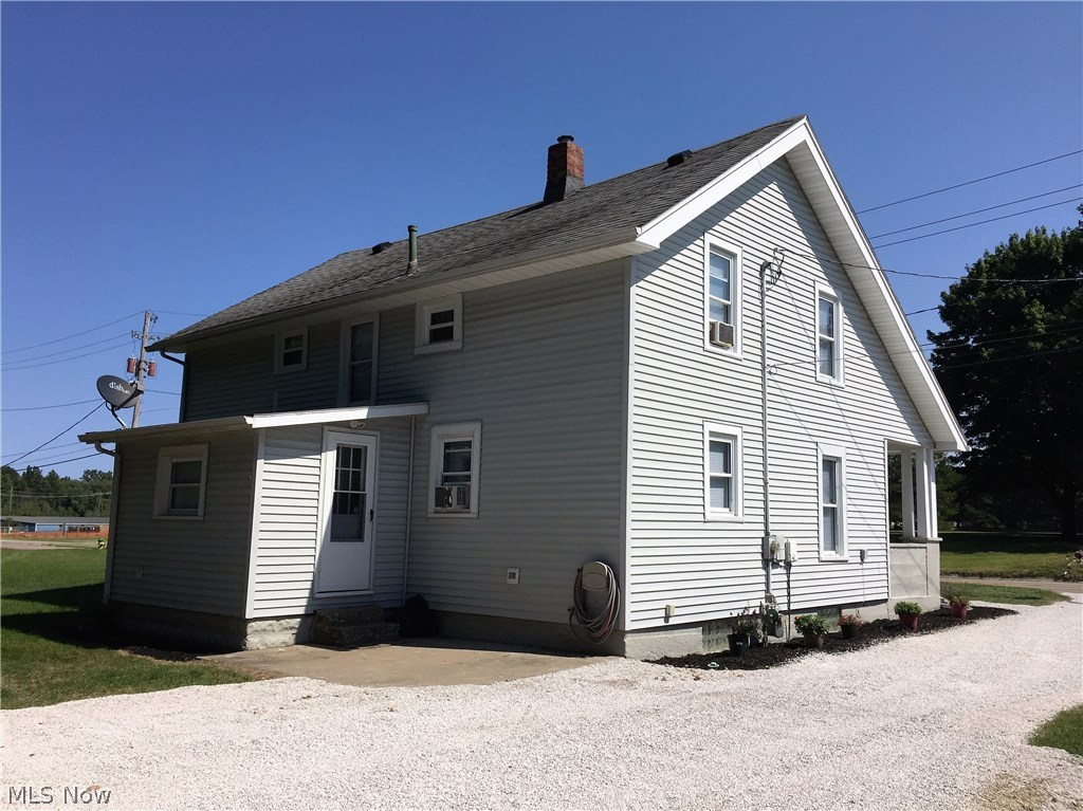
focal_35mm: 29
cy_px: 406
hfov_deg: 61.7
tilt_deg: +5.0
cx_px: 542
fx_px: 907
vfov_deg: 48.2
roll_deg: -1.9
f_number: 2.2
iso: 32
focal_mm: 4.15
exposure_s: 1/3968
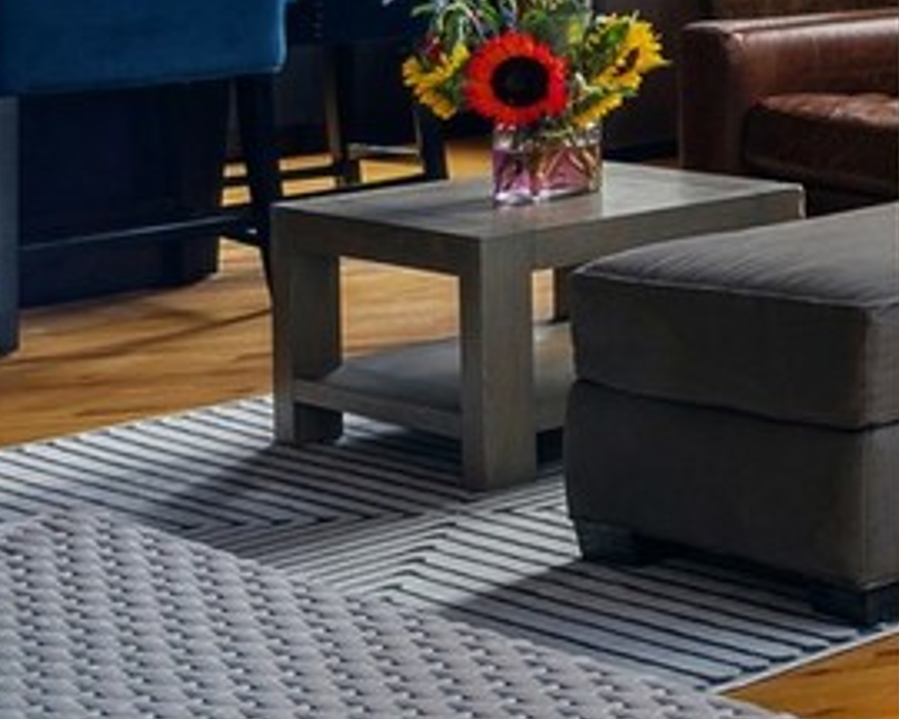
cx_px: 2281
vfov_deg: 18.5
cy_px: -110
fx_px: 2102
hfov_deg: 14.0
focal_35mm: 79
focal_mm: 14
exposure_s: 1/25
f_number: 8
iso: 400
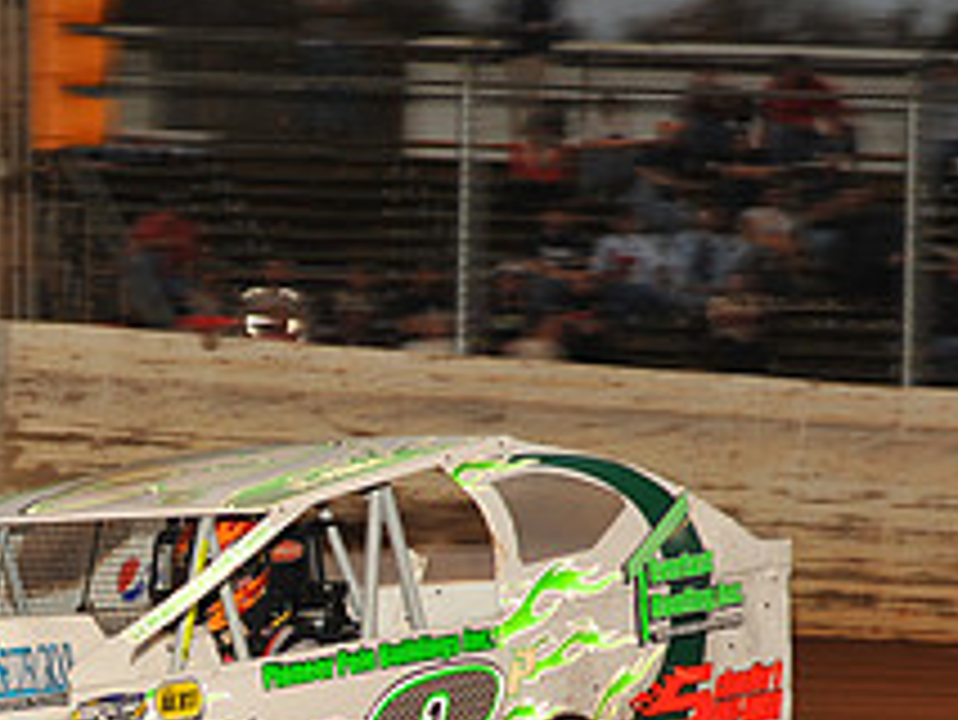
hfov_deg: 10.7
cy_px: 729
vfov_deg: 8.1
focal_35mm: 183
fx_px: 5067
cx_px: 67
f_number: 7.1
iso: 800
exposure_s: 1/320
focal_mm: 70
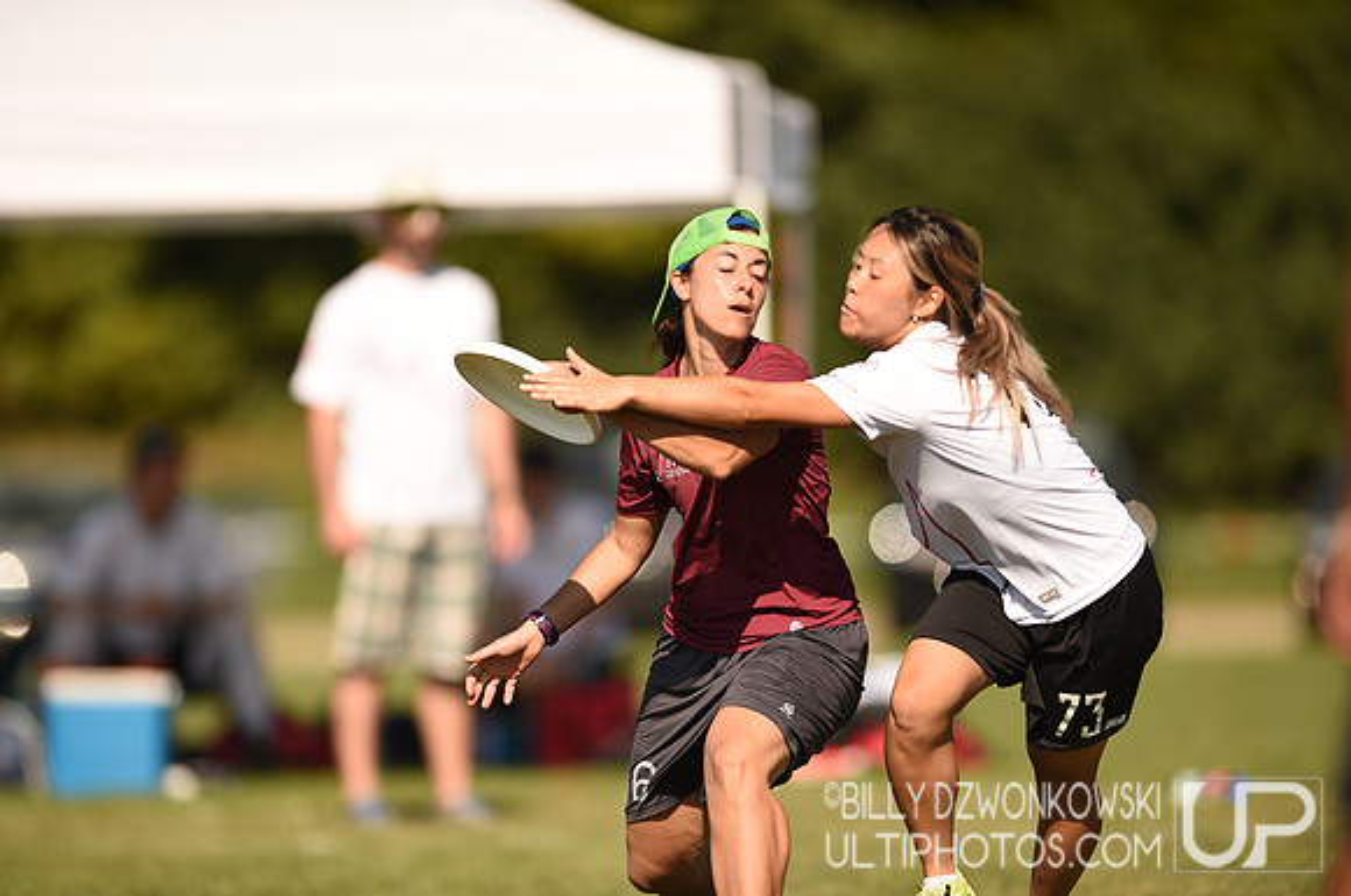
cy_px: 448
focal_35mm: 400
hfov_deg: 5.2
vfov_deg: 3.4
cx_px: 676
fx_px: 14990
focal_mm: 400
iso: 100
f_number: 3.2
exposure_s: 1/2000
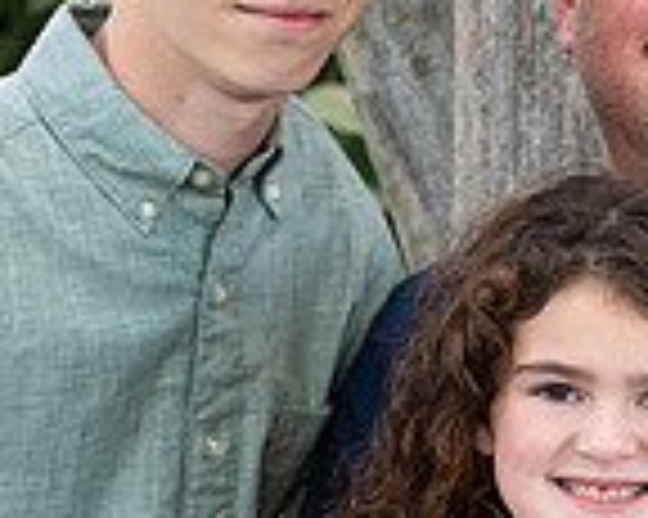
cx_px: 722
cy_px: 536
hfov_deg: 4.2
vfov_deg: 3.3
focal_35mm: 462
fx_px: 8854
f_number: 2.8
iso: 100
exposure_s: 1/320
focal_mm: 70
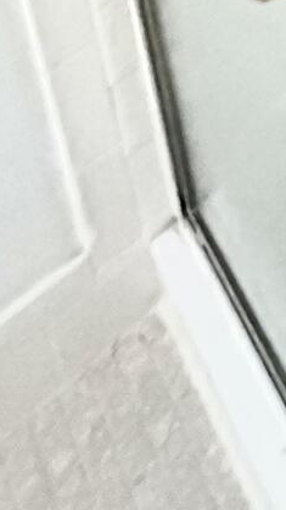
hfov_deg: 11.4
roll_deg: -2.3
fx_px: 985
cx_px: 809
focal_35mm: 73
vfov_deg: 15.7
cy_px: -681
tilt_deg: -15.7
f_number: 2.2
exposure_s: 1/60
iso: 1250
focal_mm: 2.22
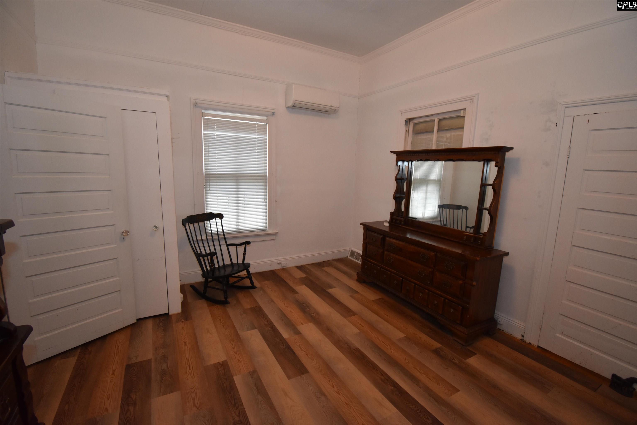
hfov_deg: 100.4
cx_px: 318
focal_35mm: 15
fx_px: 265
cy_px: 212
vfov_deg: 77.3
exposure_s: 1/125
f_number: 4.5
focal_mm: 10
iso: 1250
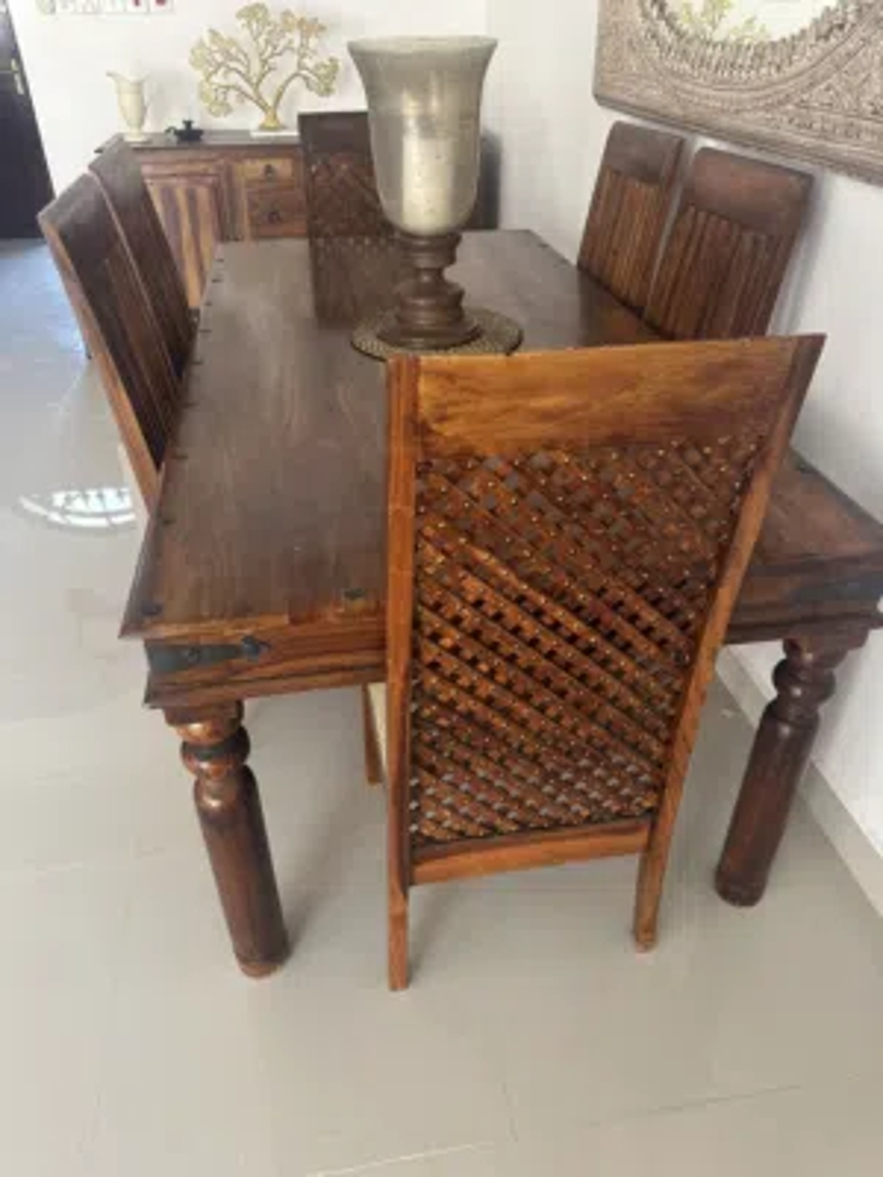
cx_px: 442
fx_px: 816
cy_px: 588
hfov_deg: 56.8
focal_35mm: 24
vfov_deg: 71.6
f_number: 1.78
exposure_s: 1/60
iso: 250
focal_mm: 6.86
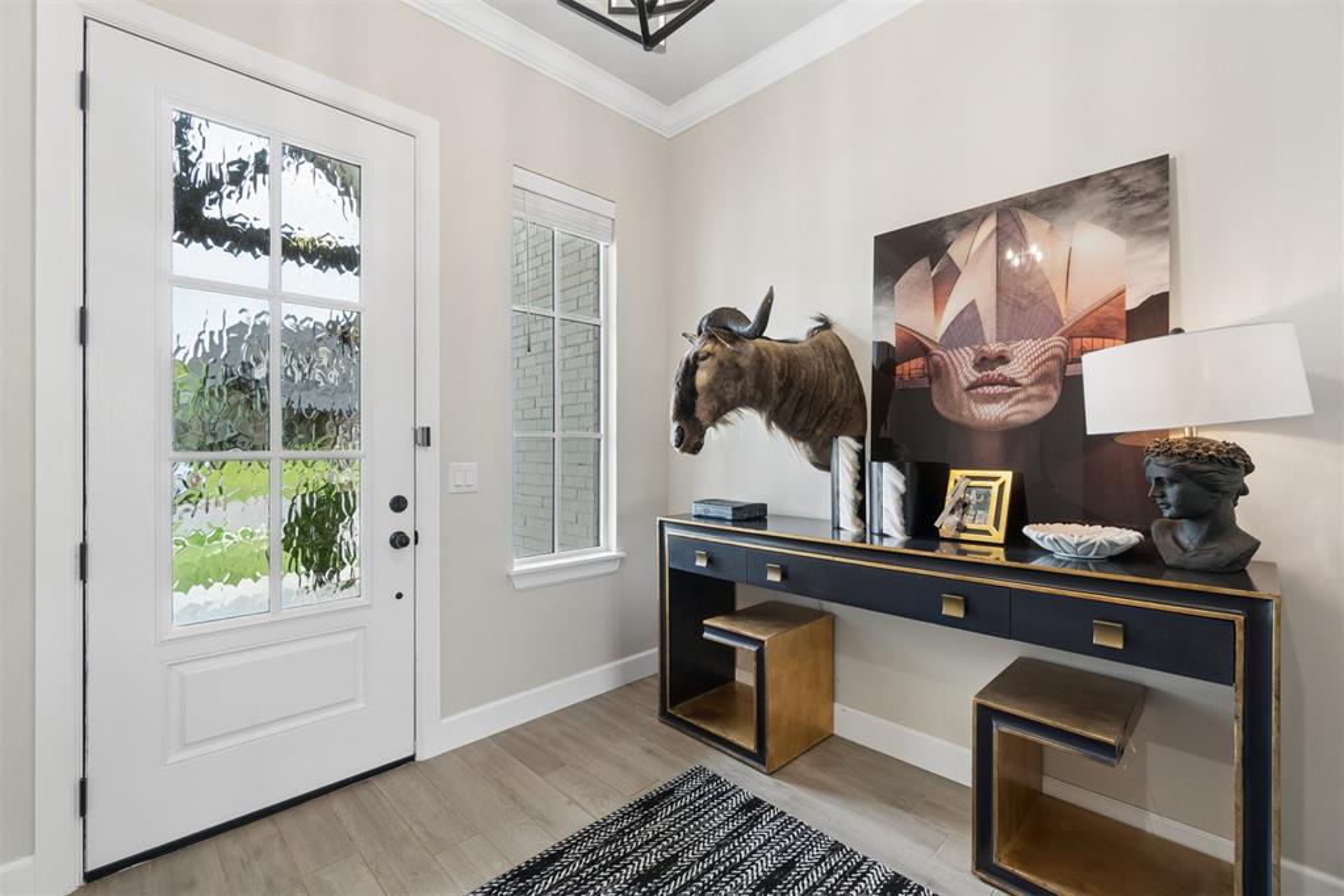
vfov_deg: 77.3
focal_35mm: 15
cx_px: 672
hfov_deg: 100.4
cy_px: 448
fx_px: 560
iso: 200
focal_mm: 10
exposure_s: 1/50
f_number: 6.3
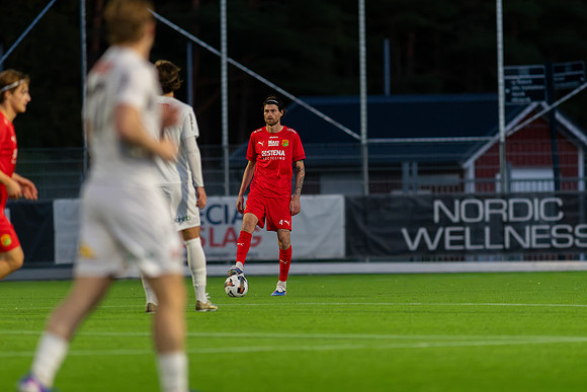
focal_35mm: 450
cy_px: 196
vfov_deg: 3.1
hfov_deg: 4.6
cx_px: 294
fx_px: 7339
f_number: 3.2
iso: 8000
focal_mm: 300
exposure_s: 1/800
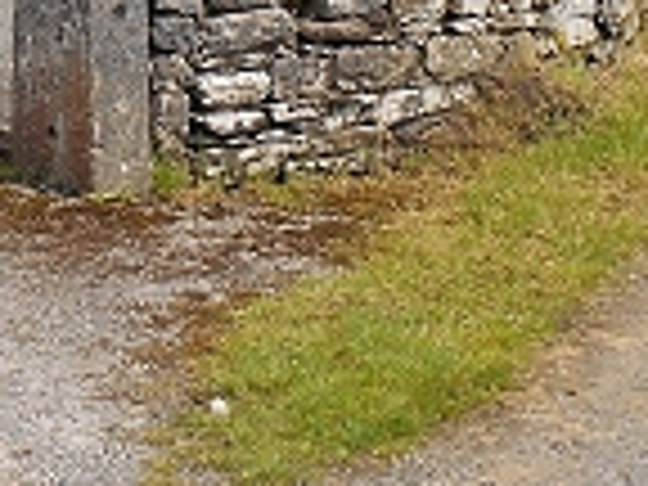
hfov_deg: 12.5
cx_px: 27
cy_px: -320
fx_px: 2920
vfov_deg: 9.2
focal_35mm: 156
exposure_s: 1/500
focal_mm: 6.3
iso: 80
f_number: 3.7
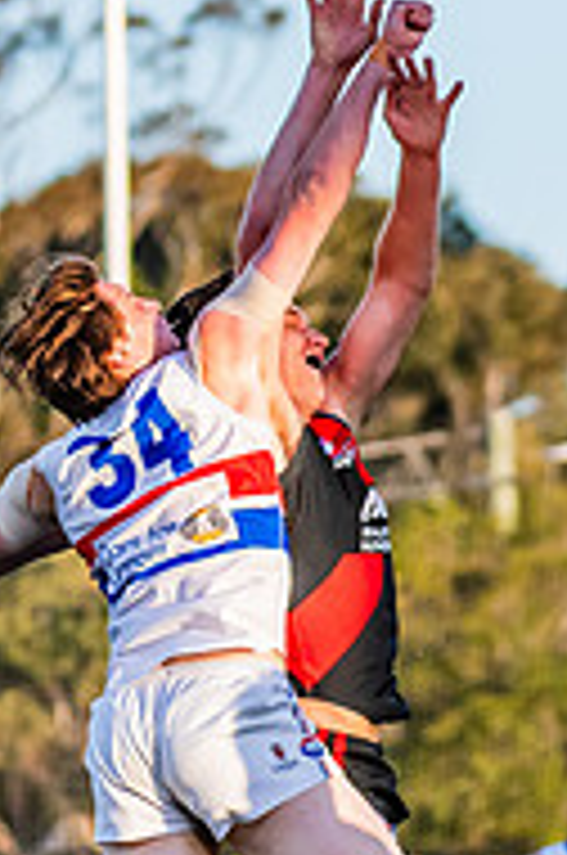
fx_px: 17403
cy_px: 696
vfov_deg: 2.8
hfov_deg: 1.9
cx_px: 251
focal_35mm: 734
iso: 800
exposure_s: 1/1600
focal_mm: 170
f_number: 5.6
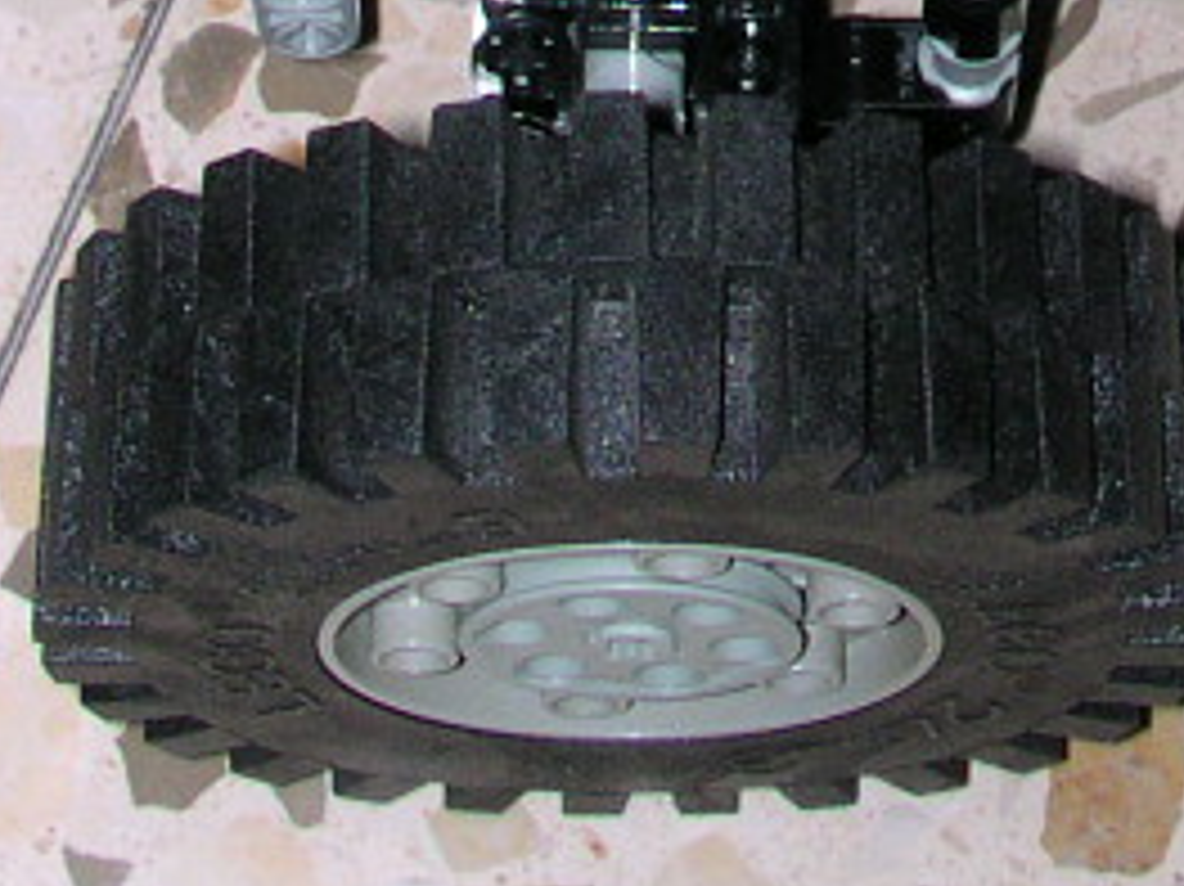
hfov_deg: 13.6
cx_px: 1134
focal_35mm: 144
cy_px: -688
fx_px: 4923
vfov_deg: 9.8
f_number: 4.5
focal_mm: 5.6
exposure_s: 1/60
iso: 100
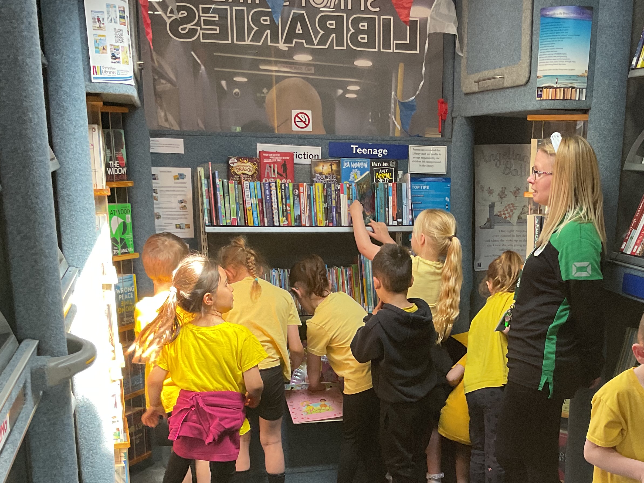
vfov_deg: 29.1
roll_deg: +0.1
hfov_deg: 38.3
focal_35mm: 49
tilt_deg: -15.8
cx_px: 445
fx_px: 912
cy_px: 377
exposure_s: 1/50
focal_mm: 3
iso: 64
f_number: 1.8
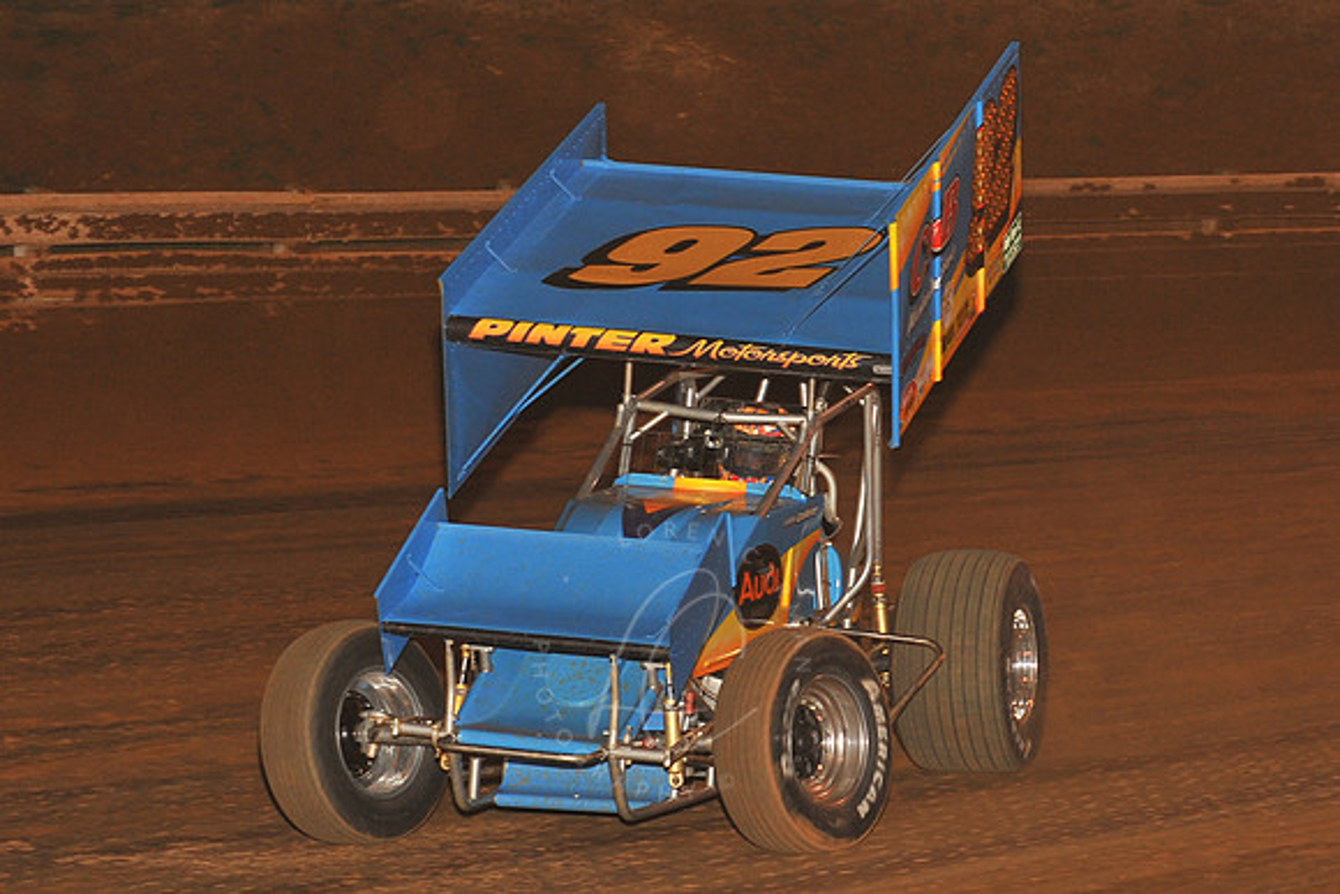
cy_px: 447
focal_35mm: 80
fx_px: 2978
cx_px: 670
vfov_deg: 17.1
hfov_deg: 25.4
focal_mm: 80
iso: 800
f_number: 6.3
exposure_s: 1/320
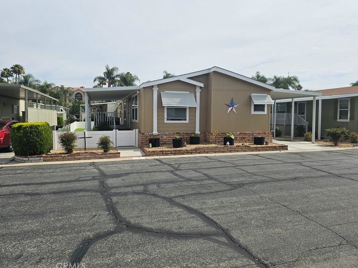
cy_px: 131
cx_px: 172
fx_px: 248
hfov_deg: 71.6
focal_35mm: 24
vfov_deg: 56.8
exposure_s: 1/1262
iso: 10
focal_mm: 6.3
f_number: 1.7
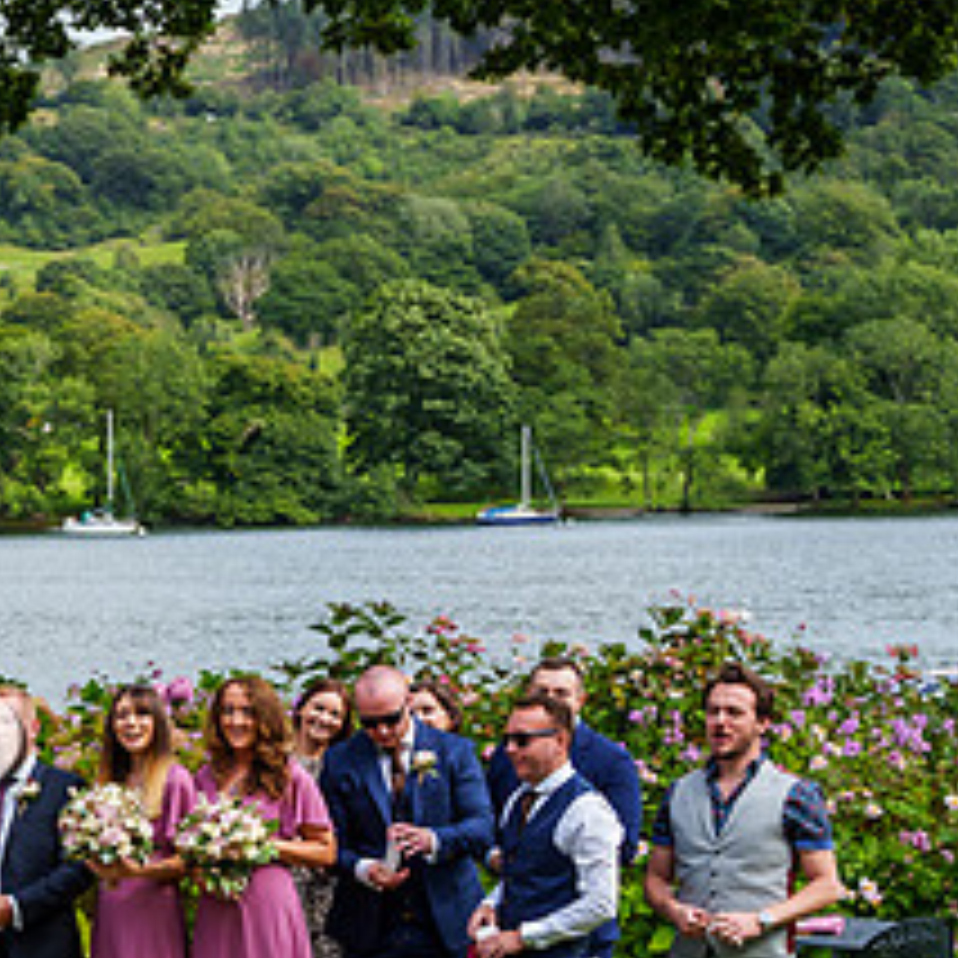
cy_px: 812
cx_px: -292
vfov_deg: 19.2
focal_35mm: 89
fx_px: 2787
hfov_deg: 18.2
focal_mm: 36
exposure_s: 1/4000
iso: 400
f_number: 3.5
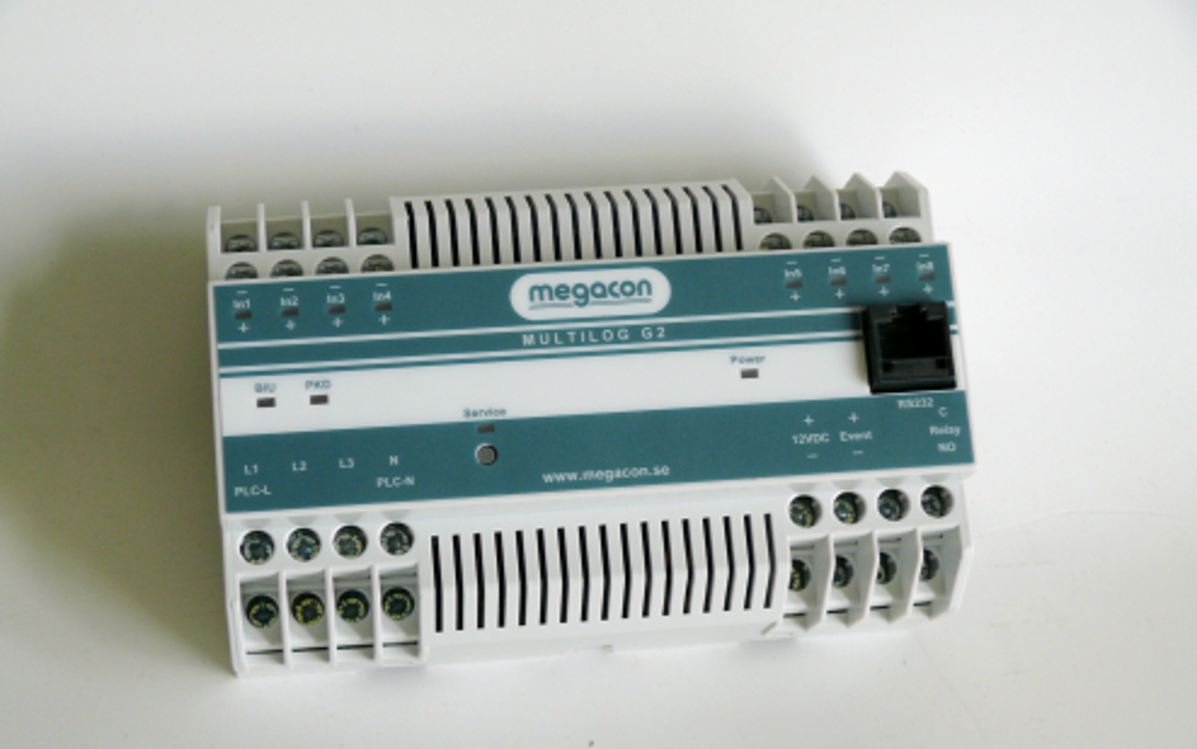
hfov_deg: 28.2
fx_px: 2382
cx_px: 596
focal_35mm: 73
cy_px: 416
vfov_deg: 17.9
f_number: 3.2
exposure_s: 1/100
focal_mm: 14.4
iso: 100
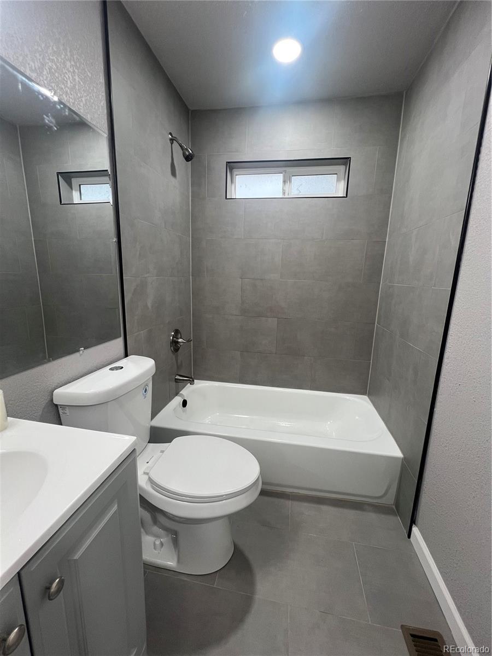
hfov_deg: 89.9
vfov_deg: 106.2
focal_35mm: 13
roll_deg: -2.5
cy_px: 328
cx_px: 246
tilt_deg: -9.7
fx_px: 246
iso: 200
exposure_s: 1/120
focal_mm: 1.57
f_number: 1.8
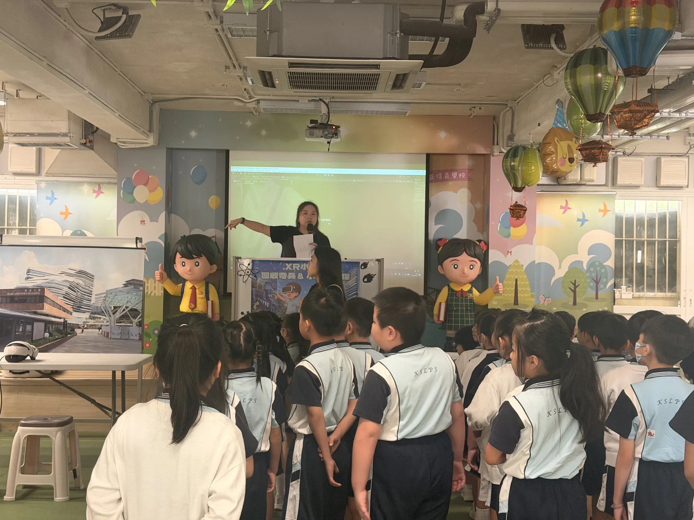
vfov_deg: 30.3
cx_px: 347
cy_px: 260
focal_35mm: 48
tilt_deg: +0.9
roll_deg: -0.7
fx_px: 962
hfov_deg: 39.7
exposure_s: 1/50
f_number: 1.78
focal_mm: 6.76
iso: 200
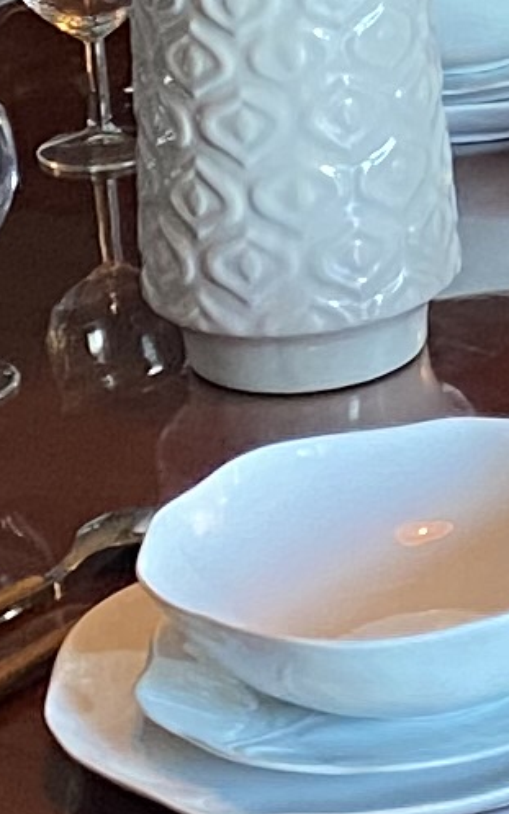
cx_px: 864
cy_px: -391
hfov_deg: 5.8
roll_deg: +3.2
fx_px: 4952
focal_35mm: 223
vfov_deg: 9.2
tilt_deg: -13.6
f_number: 1.8
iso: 200
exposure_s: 1/50
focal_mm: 4.25
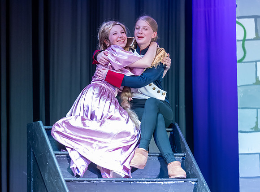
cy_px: 108
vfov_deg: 6.1
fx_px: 1809
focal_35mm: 242
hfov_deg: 8.2
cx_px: 155
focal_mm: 200
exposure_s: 1/250
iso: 5000
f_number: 2.8
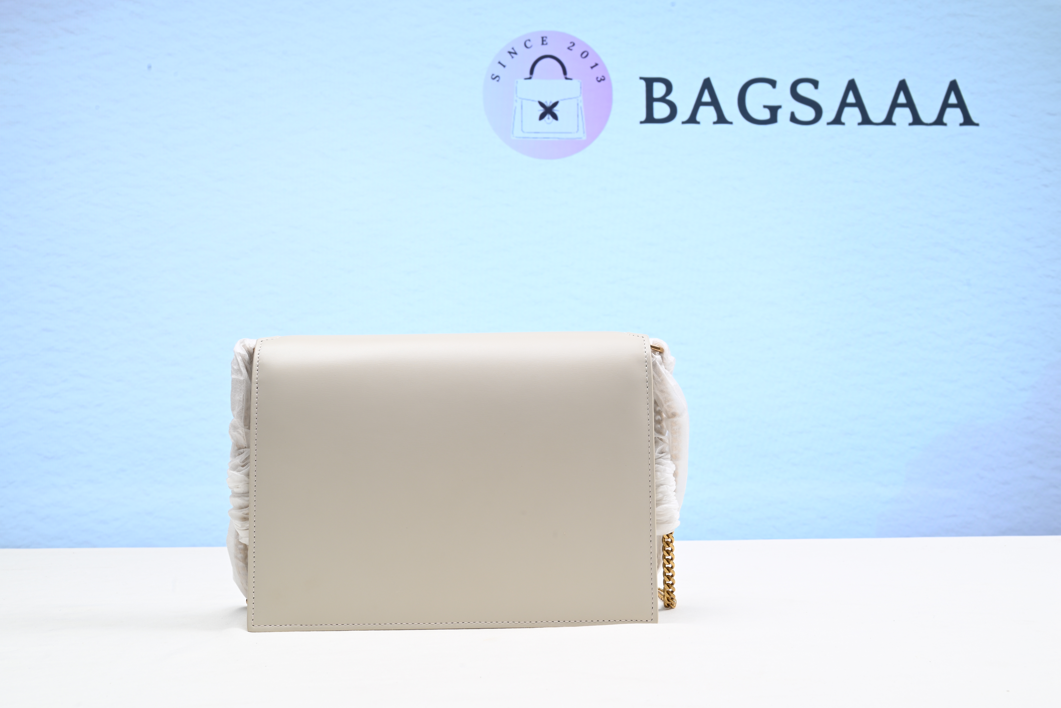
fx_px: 1209
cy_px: 354
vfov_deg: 32.7
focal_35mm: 41
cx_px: 530
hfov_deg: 47.4
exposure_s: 1/2
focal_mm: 41
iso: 100
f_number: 16
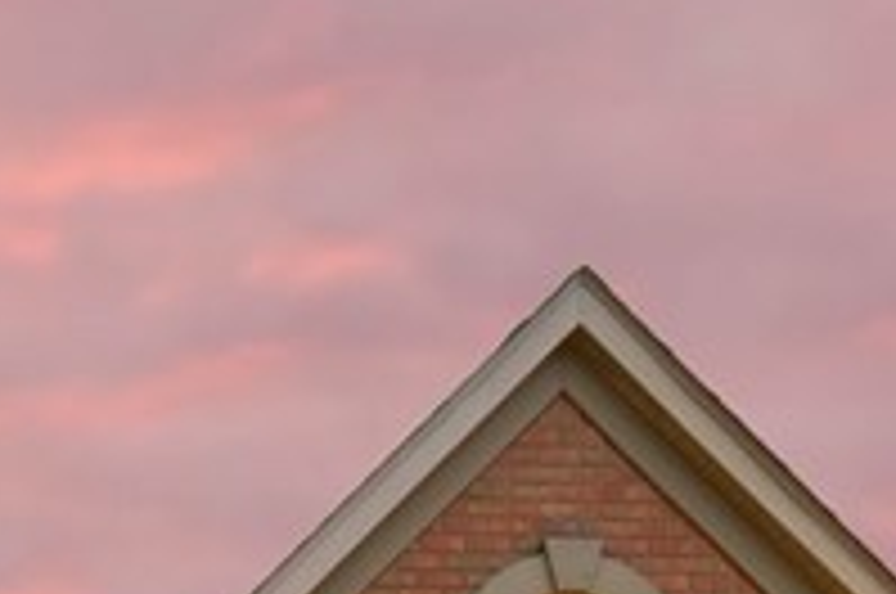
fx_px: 2038
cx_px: -617
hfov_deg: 19.7
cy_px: 1354
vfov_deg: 13.2
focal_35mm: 82
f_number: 7.1
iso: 320
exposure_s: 1/6
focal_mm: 10
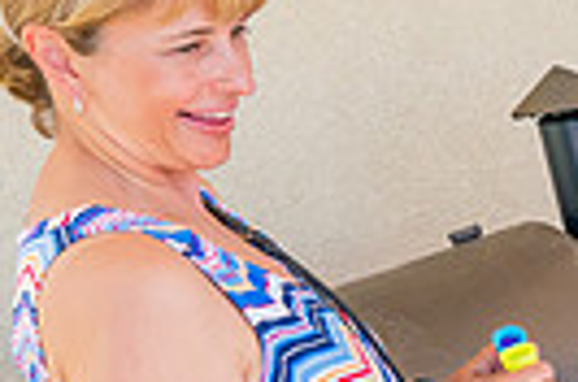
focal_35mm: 105
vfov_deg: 12.4
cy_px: 553
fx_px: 1682
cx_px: 1004
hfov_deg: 16.6
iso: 1600
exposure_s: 1/800
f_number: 6.3
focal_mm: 24
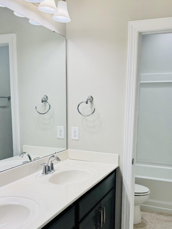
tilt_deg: -10.4
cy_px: 150
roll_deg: -0.3
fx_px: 245
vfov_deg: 49.4
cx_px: 95
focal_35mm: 37
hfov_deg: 38.6
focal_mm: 6.86
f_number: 1.78
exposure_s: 1/125
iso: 50
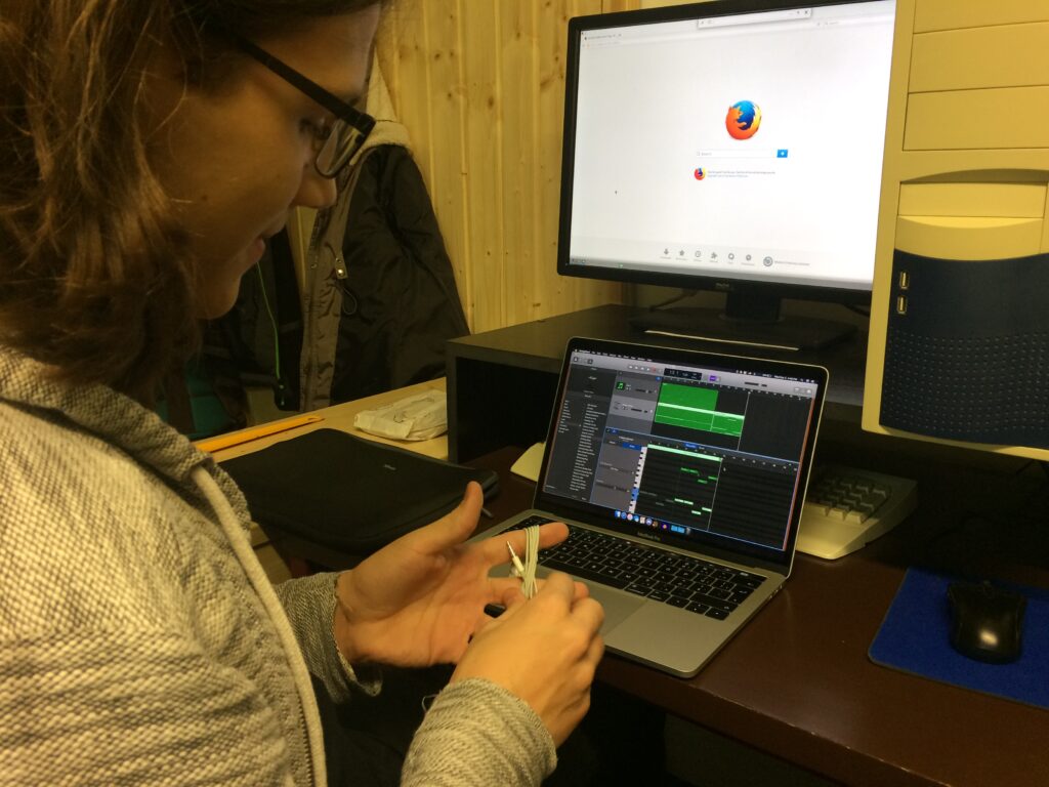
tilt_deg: -14.0
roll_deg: +1.1
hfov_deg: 61.7
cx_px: 524
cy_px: 394
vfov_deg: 48.2
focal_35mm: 29
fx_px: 879
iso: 125
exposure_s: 1/33
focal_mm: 4.15
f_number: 2.2
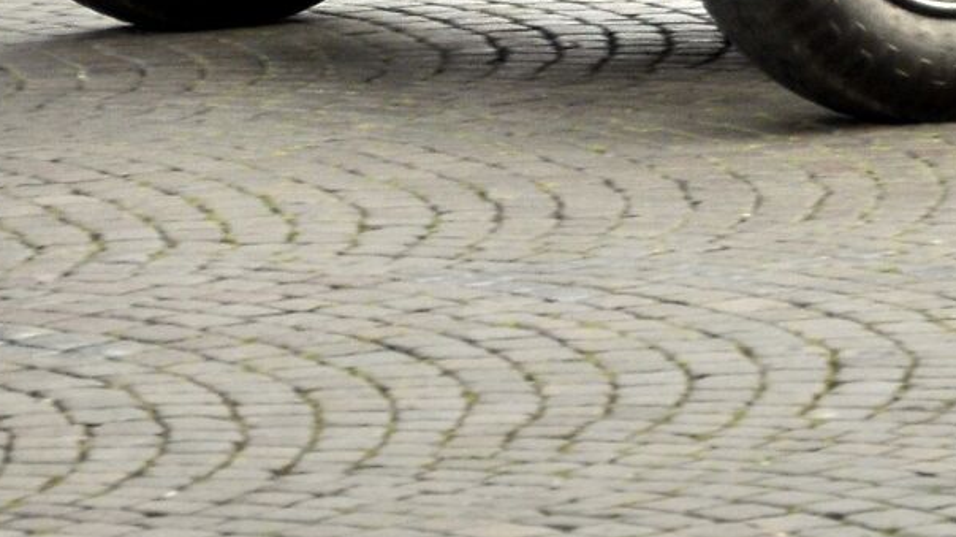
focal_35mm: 468
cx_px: 1193
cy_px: -608
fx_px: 11859
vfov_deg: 2.6
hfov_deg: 4.6
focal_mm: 75
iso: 400
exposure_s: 1/640
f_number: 6.3
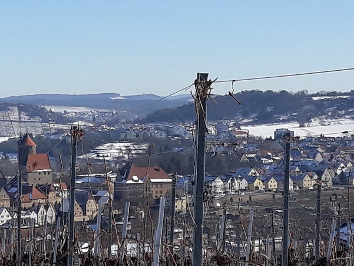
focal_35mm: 52
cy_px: 173
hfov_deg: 34.7
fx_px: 532
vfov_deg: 27.9
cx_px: 34
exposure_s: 1/2591
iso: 40
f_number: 1.7
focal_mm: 3.71
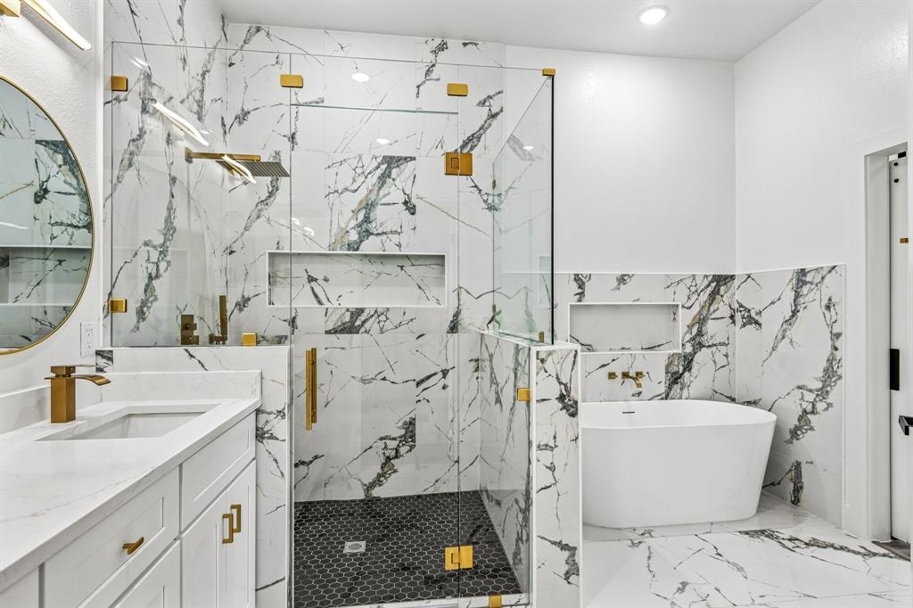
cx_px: 456
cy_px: 304
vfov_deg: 64.5
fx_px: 482
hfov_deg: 86.9
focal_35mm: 19
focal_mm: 19
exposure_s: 1/30
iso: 400
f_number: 8
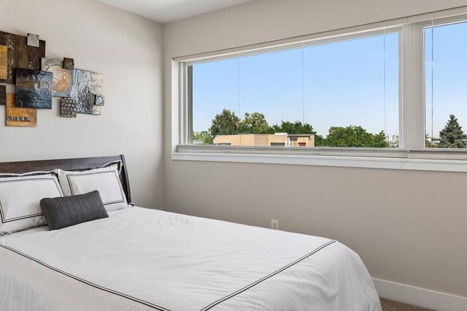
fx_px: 402
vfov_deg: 42.3
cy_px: 142
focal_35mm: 31
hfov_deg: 59.8
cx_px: 189
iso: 400
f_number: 9
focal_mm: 17
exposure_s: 1/100
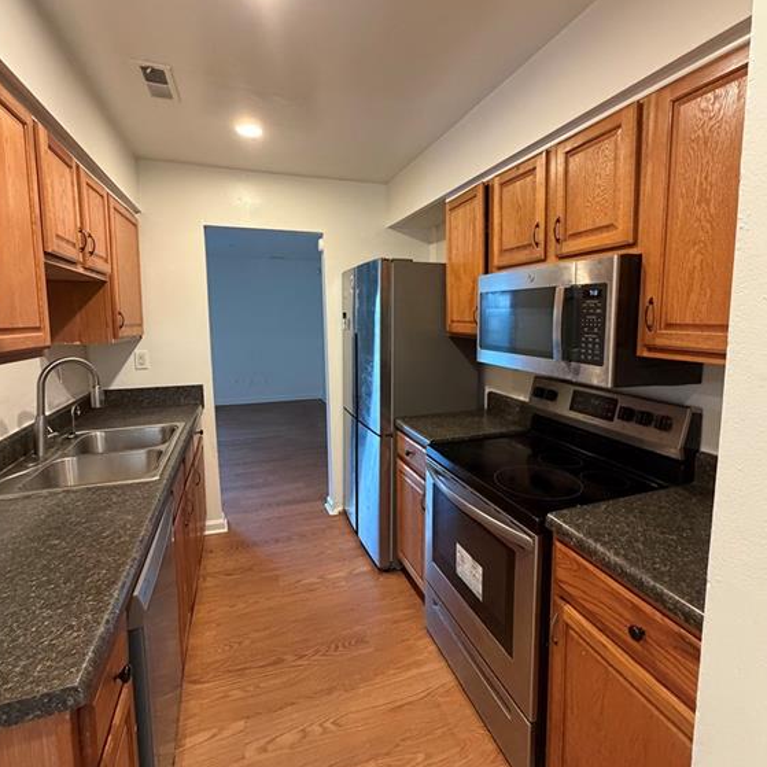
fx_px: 426
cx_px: 383
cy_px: 361
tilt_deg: -5.5
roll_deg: +0.7
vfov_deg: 83.9
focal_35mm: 17
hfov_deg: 84.0
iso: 500
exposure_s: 1/60
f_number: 2.2
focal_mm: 2.22
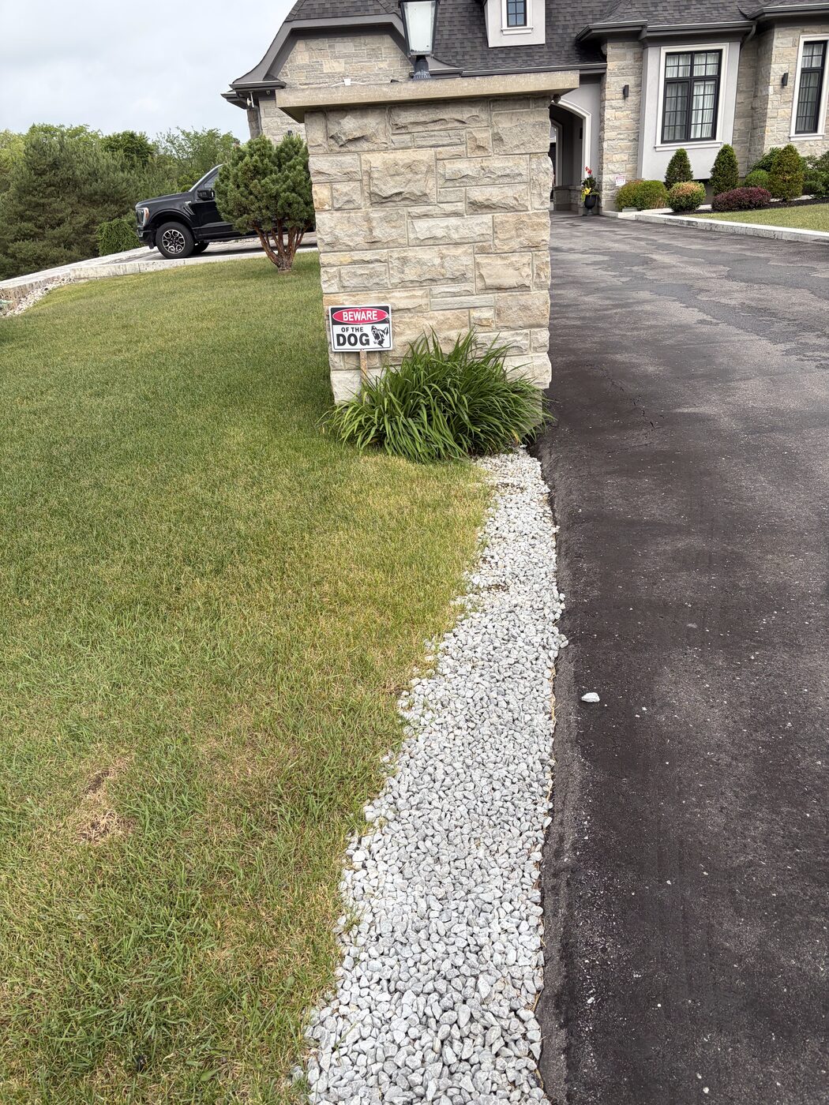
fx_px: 830
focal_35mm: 26
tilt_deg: -26.7
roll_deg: +3.2
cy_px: 552
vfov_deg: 67.3
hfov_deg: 53.1
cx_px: 414
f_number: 1.6
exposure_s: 1/1626
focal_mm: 5.96
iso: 50
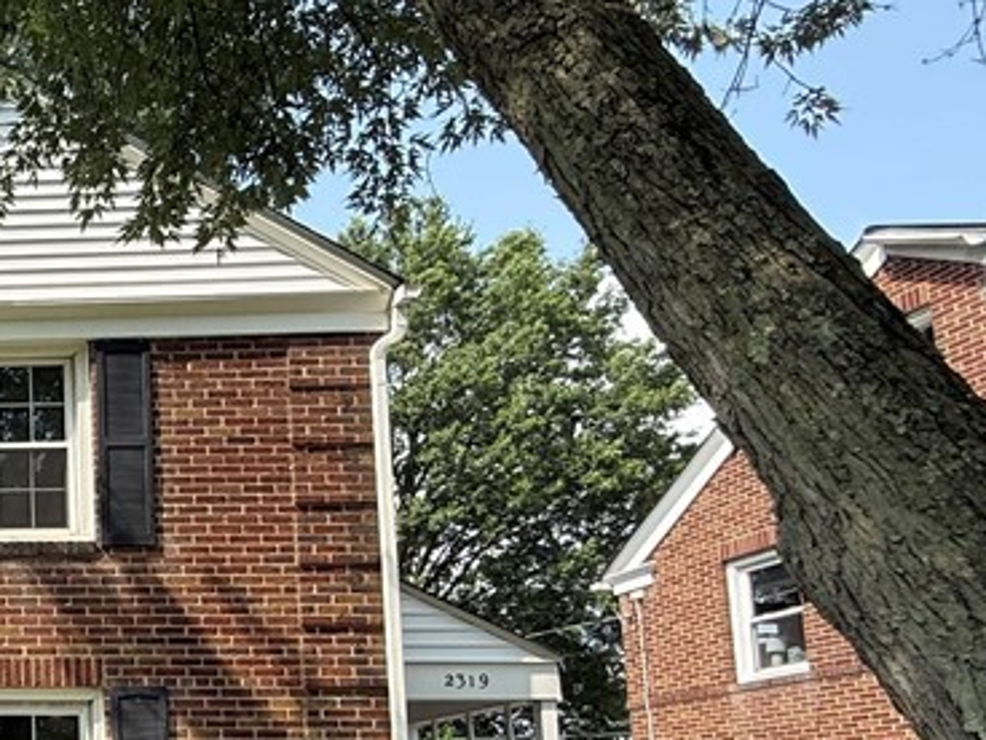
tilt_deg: +6.5
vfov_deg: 34.1
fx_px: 1111
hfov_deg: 33.8
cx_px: -311
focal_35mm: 39
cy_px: 711
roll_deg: -1.8
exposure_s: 1/619
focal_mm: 2.22
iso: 50
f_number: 2.2
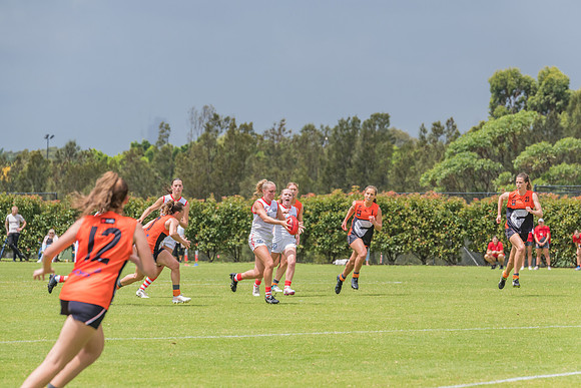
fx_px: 4843
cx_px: 290
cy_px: 194
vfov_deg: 4.6
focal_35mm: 300
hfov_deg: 6.9
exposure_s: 1/1250
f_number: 10
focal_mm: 300
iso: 800
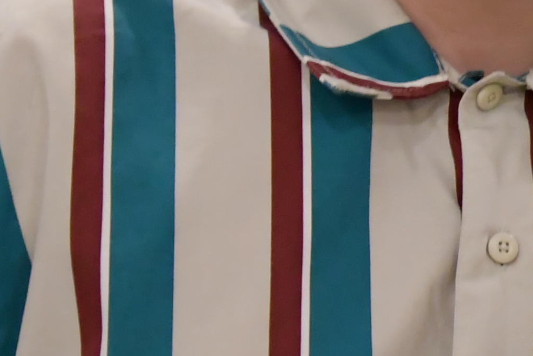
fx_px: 4235
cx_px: 1232
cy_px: 64
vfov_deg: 4.8
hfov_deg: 6.8
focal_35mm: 286
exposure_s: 1/80
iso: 3200
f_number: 4.5
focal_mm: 35
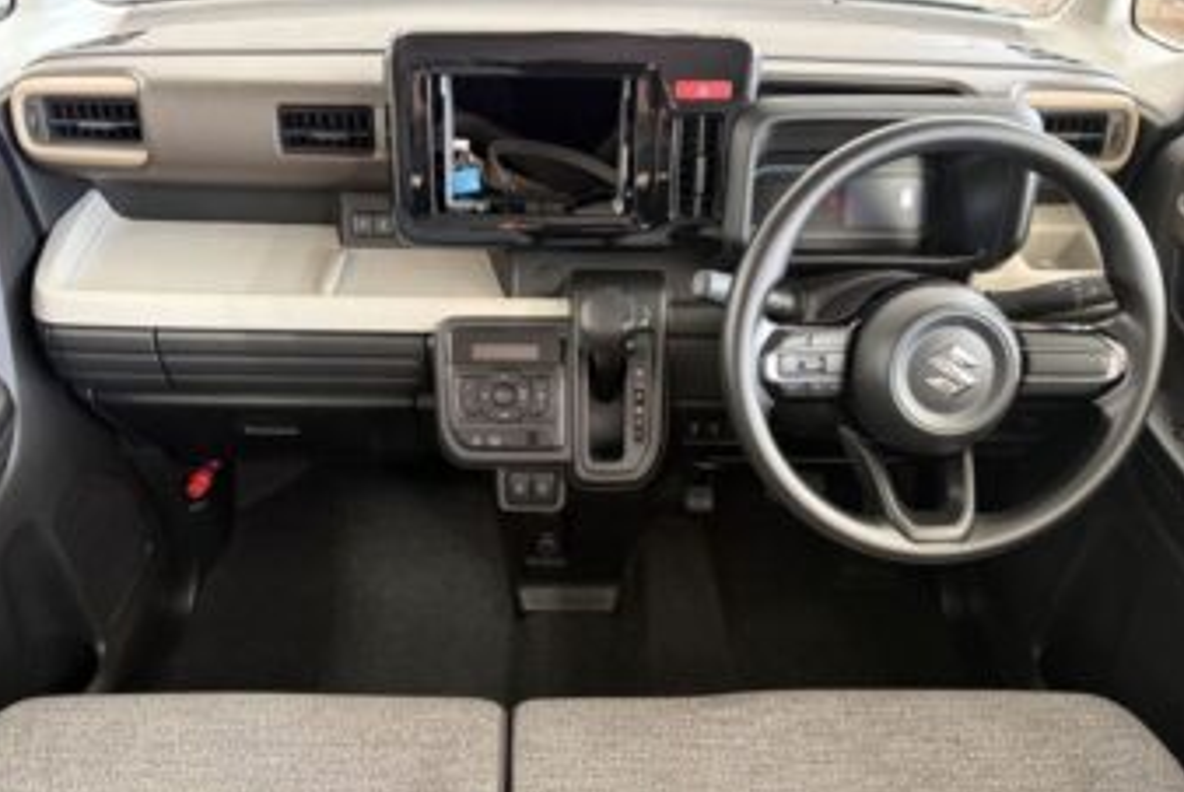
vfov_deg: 46.5
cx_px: 578
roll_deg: -0.9
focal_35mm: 28
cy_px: 401
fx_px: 922
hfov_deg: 65.4
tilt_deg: -37.1
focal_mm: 5.96
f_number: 1.6
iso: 500
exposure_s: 1/52
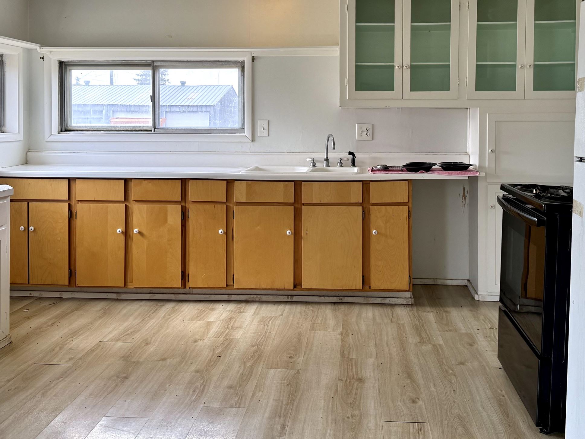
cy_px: 135
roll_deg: +0.3
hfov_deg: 48.9
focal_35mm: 38
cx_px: 328
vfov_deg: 37.2
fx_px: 642
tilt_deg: -1.1
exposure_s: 1/319
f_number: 1.78
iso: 100
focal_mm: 6.76
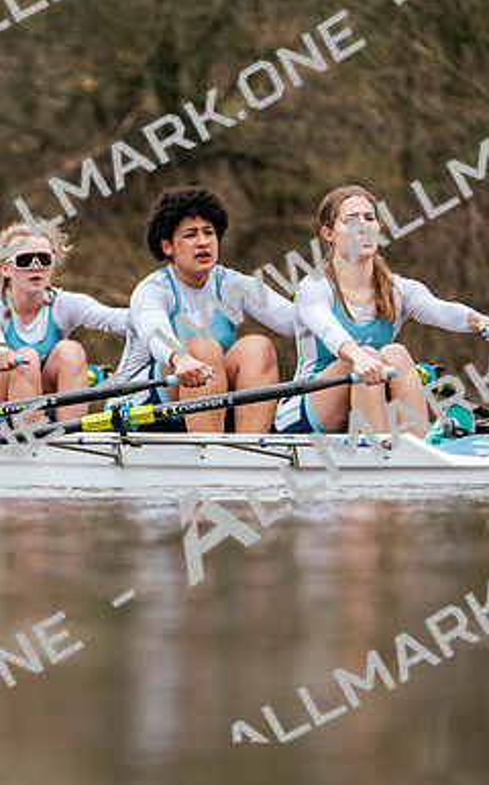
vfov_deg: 3.4
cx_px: 4
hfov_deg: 2.1
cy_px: 392
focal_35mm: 615
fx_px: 13138
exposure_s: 1/2000
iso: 3200
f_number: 6.3
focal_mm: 400
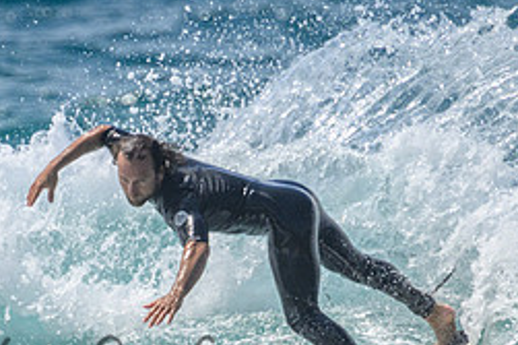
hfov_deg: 0.9
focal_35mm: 2178
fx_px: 31317
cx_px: 185
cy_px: 354
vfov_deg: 0.6
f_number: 11
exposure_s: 1/2000
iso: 560
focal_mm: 800
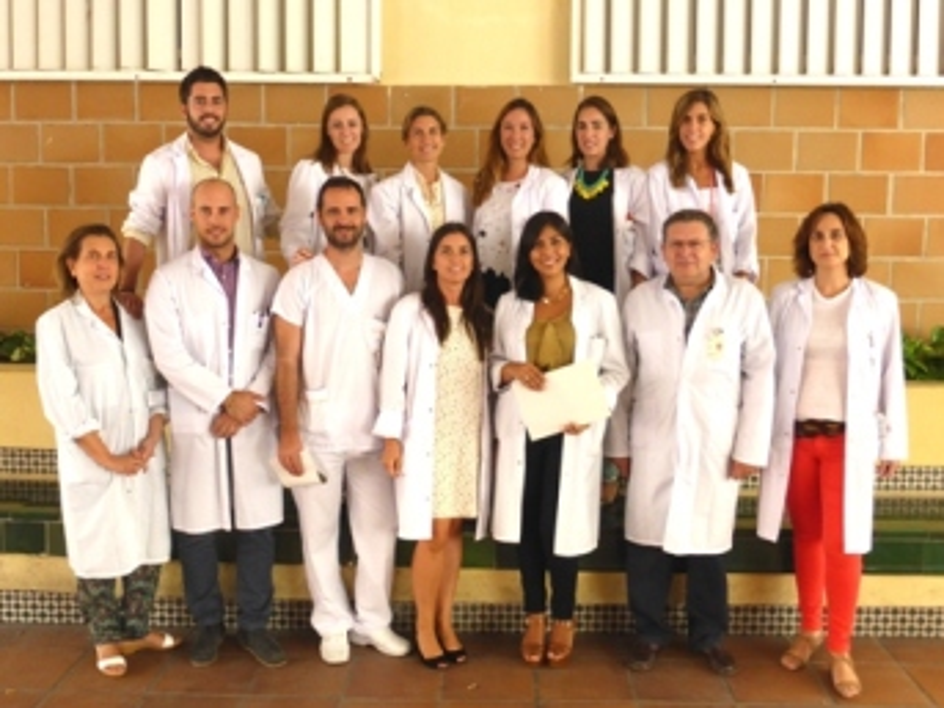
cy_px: 354
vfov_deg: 40.7
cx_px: 472
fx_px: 954
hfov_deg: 52.6
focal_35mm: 35
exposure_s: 1/60
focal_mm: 6.1
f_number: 3.7
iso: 160
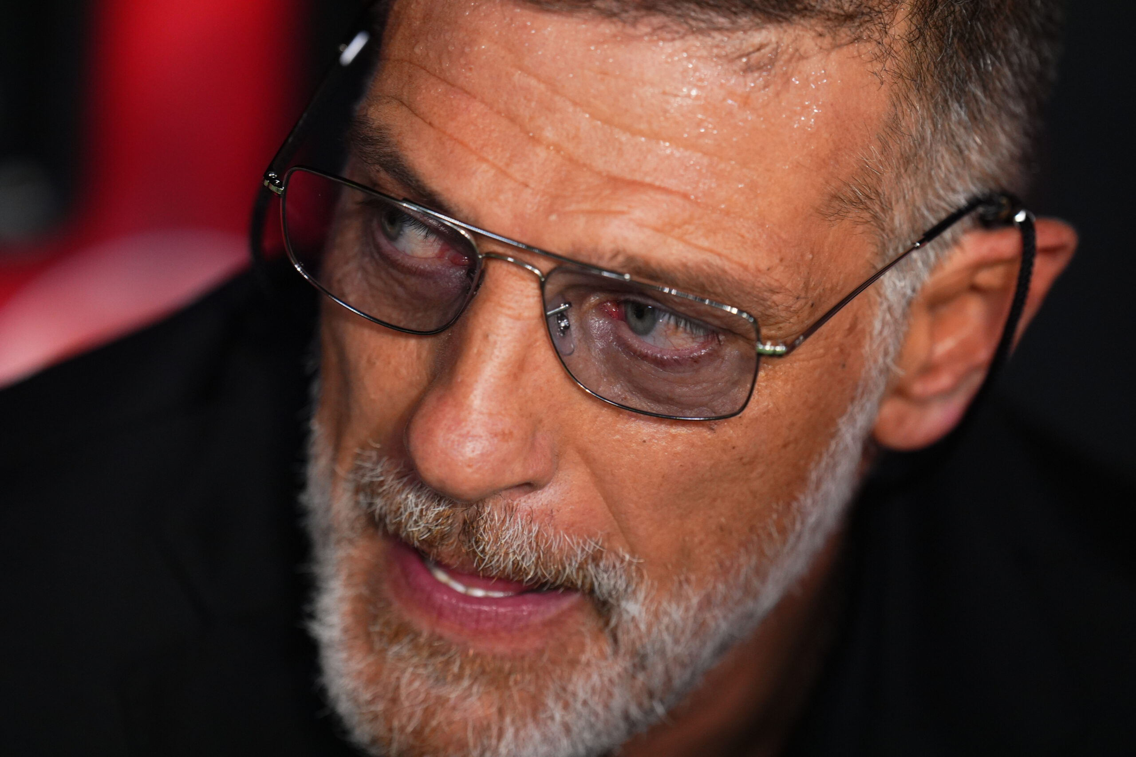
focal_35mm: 400
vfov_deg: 3.4
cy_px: 378
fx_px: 12622
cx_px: 568
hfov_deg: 5.2
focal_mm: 400
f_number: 2.8
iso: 2500
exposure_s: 1/800
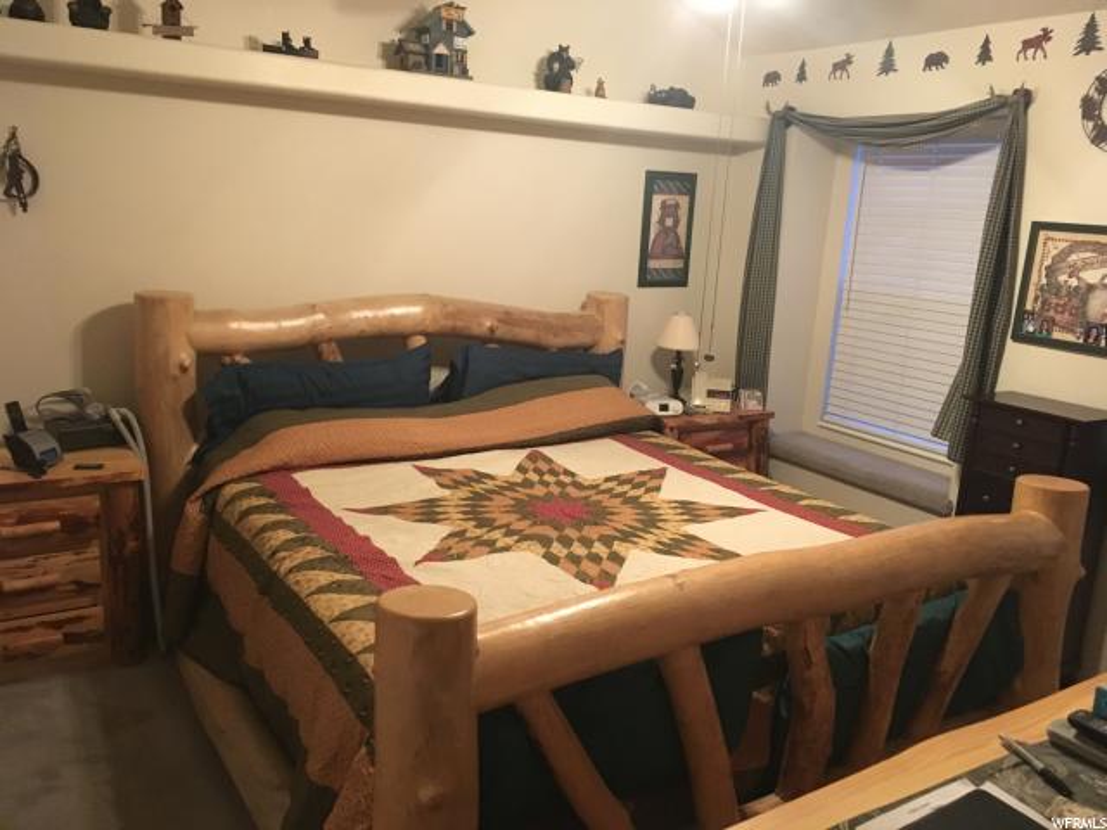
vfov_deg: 48.2
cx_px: 554
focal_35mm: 29
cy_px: 415
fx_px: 927
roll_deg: -2.0
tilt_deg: -13.4
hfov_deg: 61.7
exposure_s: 1/15
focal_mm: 4.15
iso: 250
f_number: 2.2
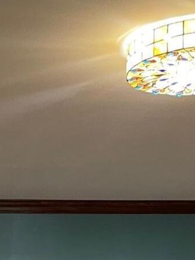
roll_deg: +1.5
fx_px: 864
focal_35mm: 115
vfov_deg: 14.5
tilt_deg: -8.7
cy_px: 500
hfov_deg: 12.6
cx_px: -36
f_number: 1.6
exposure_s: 1/60
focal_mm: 4.2
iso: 250
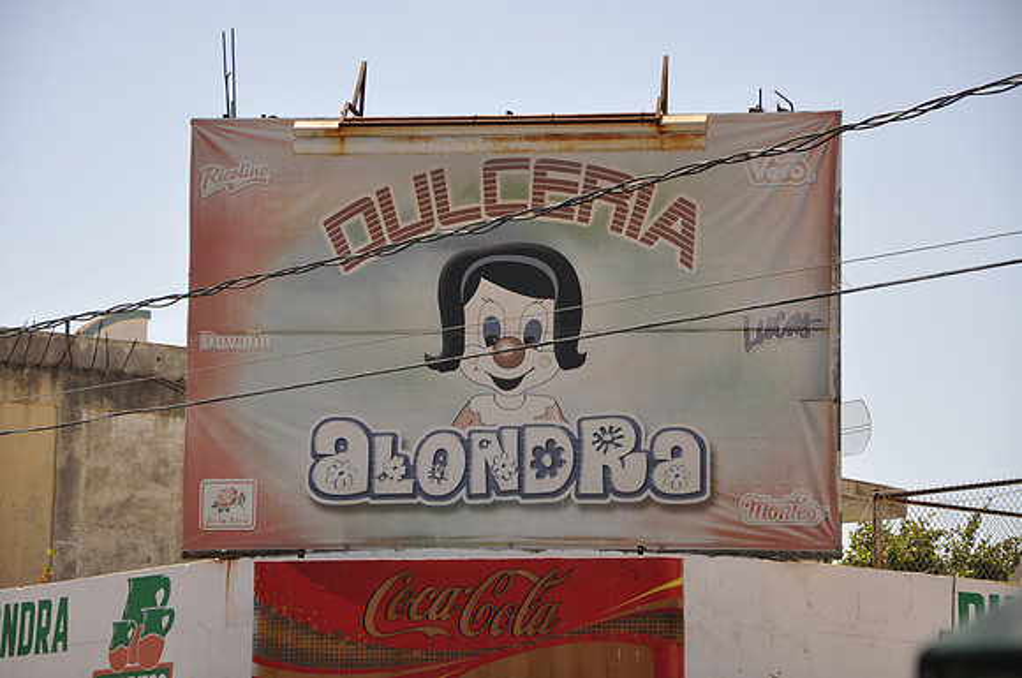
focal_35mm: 135
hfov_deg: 15.2
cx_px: 511
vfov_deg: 10.1
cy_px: 339
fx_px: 3827
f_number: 6.3
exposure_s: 1/160
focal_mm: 90
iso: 200
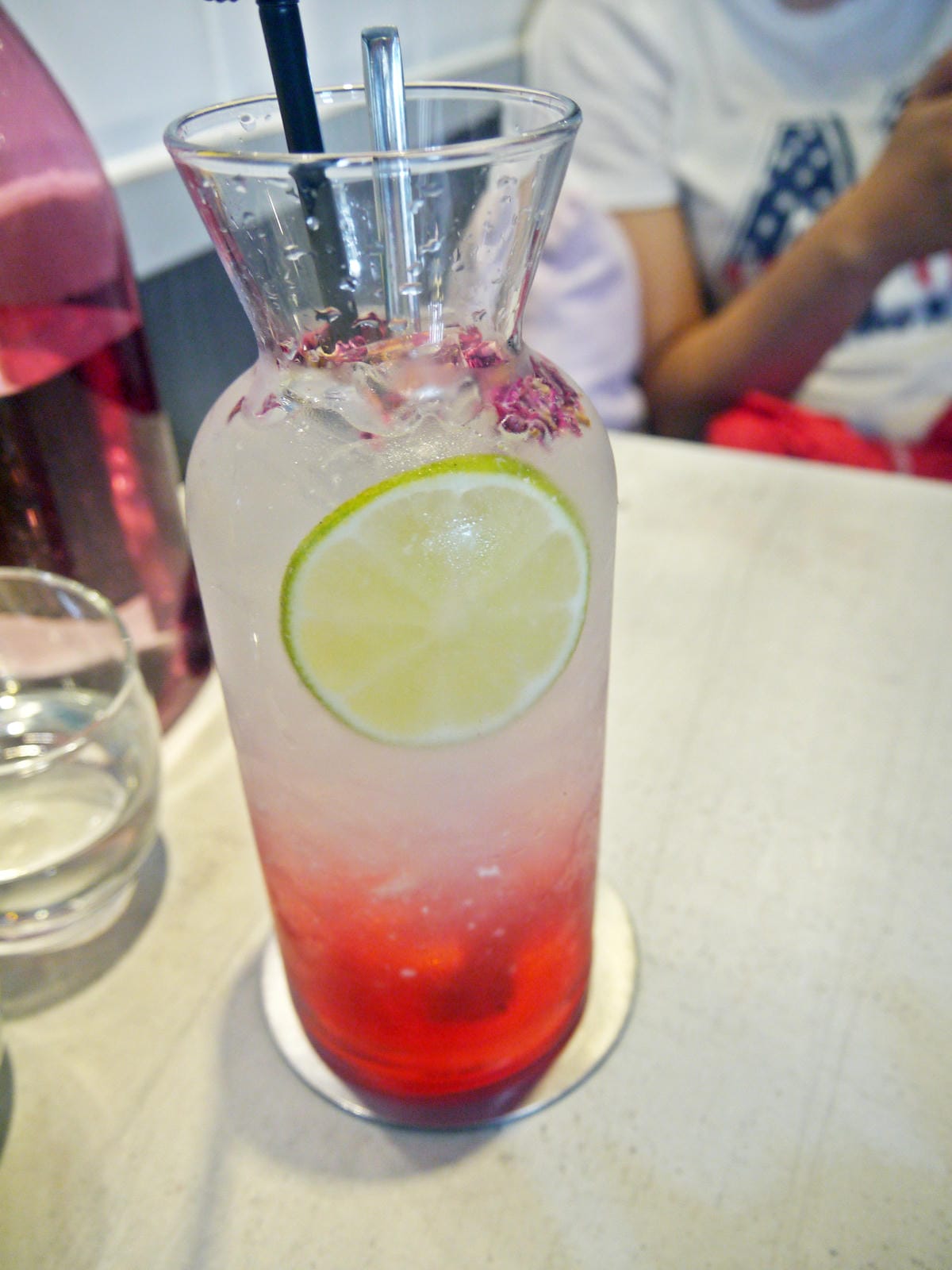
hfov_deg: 49.7
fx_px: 1027
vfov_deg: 63.4
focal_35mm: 28
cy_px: 635
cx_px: 476
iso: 400
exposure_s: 1/60
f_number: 3.5
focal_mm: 14
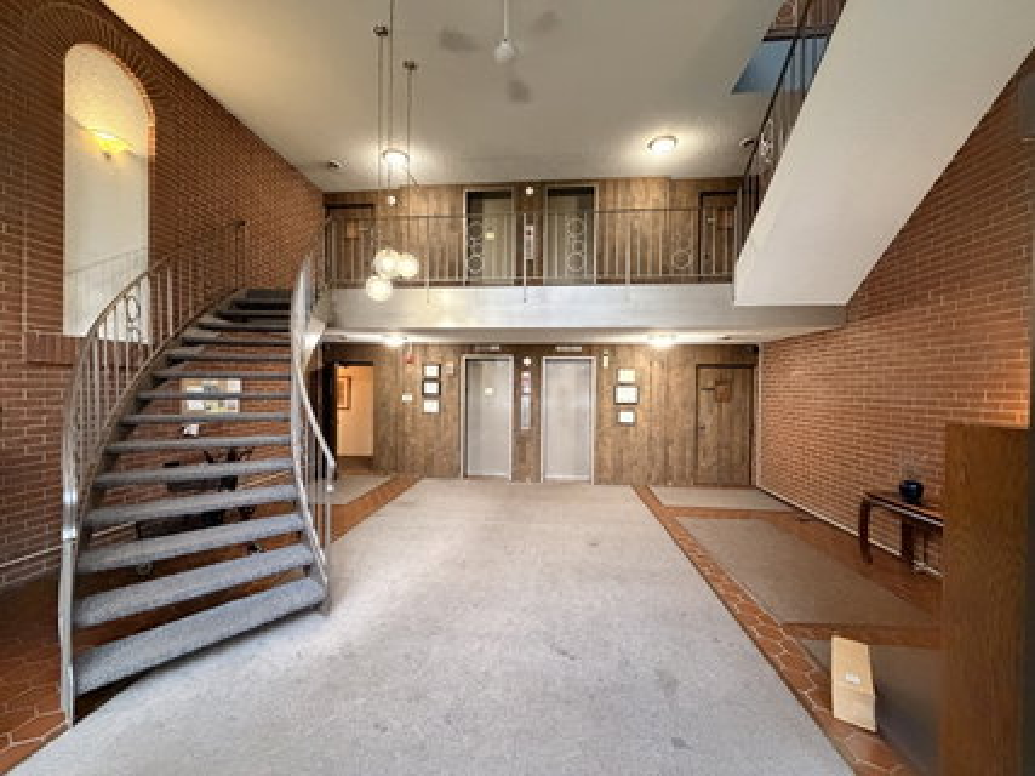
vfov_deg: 85.6
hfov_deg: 102.1
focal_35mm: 14
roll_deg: -0.2
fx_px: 418
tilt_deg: -0.9
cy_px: 388
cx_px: 518
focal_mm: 2.22
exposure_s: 1/60
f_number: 2.2
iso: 1000
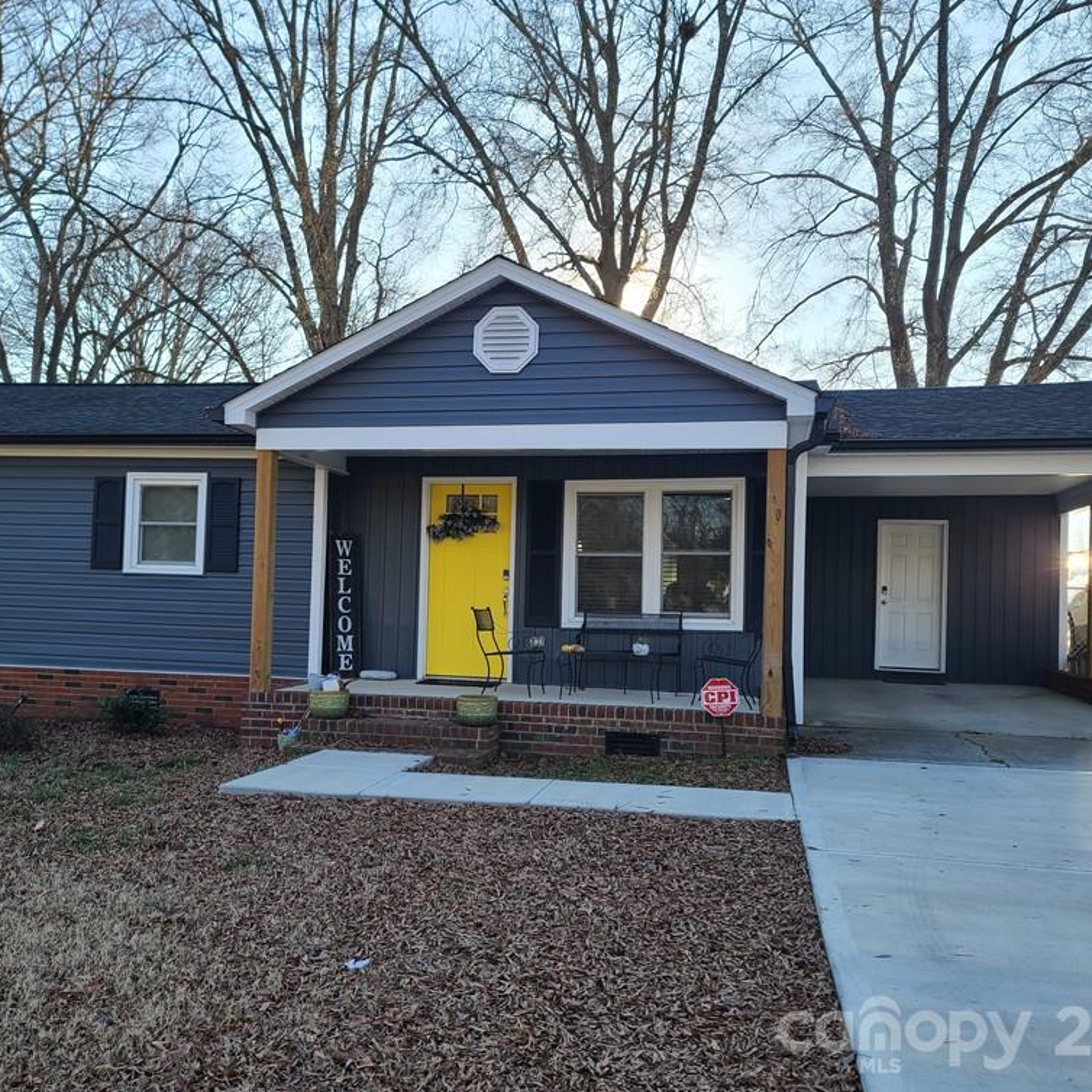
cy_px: 546
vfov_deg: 54.0
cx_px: 466
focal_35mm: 30
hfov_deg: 53.8
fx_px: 1071
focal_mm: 7
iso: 16
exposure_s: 1/175
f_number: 1.8
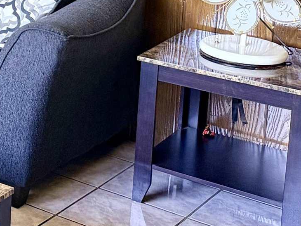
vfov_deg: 13.9
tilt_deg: -9.0
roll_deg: +1.1
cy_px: -90
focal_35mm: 101
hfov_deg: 15.8
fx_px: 878
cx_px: -282
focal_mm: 6.76
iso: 250
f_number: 1.78
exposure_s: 1/60
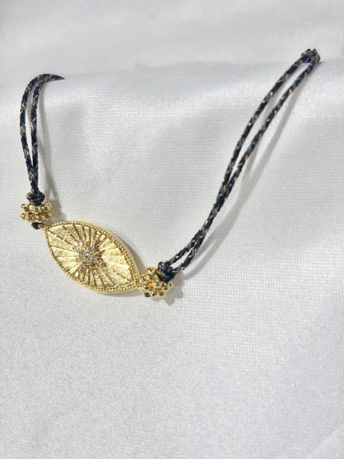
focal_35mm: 52
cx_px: 172
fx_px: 689
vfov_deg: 36.8
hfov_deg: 28.0
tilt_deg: -52.8
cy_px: 230
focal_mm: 5.96
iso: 32
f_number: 1.6
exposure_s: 1/361
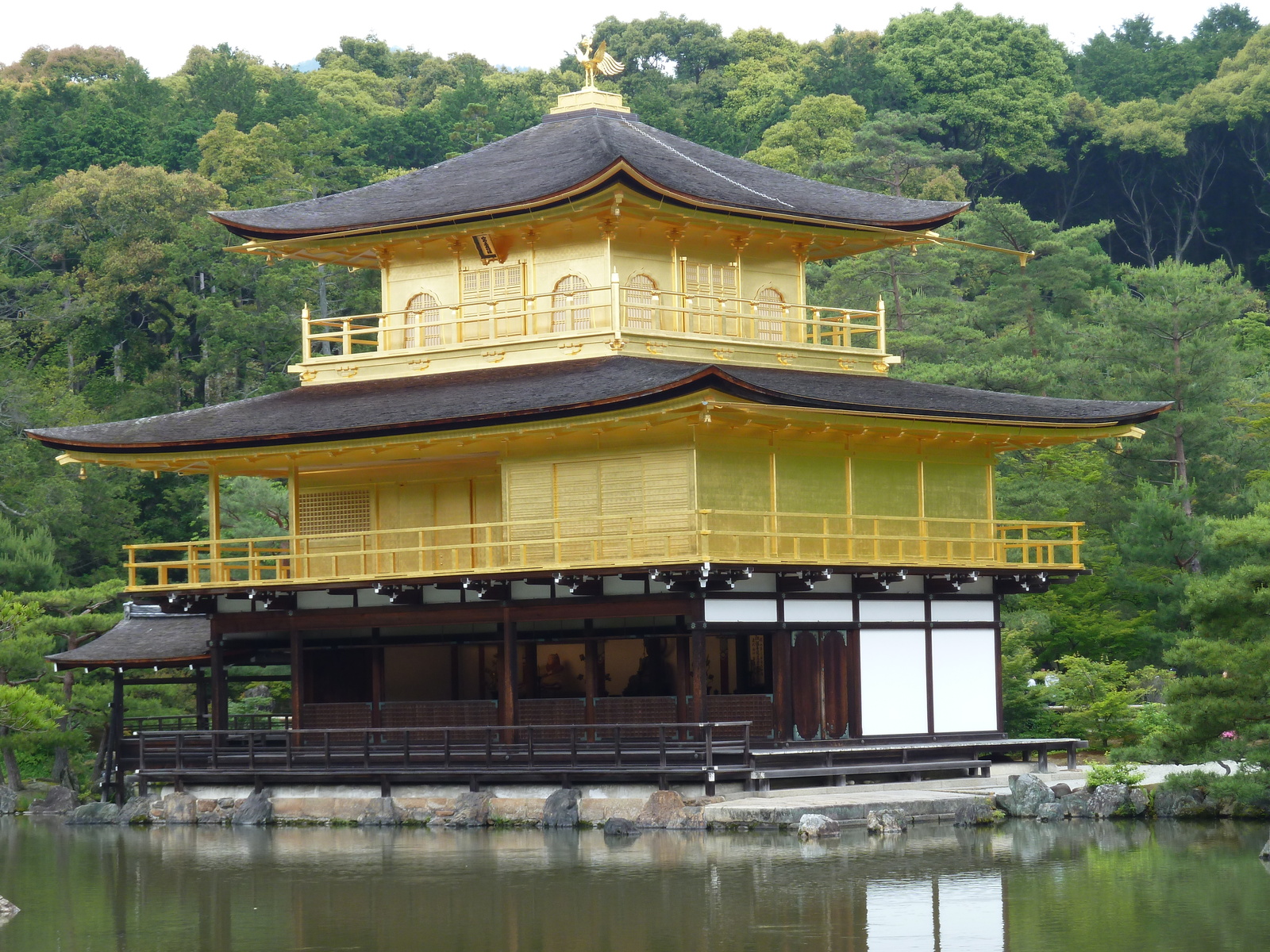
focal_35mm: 104
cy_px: 476
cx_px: 635
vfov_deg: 14.2
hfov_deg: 18.9
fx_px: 3816
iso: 80
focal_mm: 17
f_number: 4.3
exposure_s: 1/60
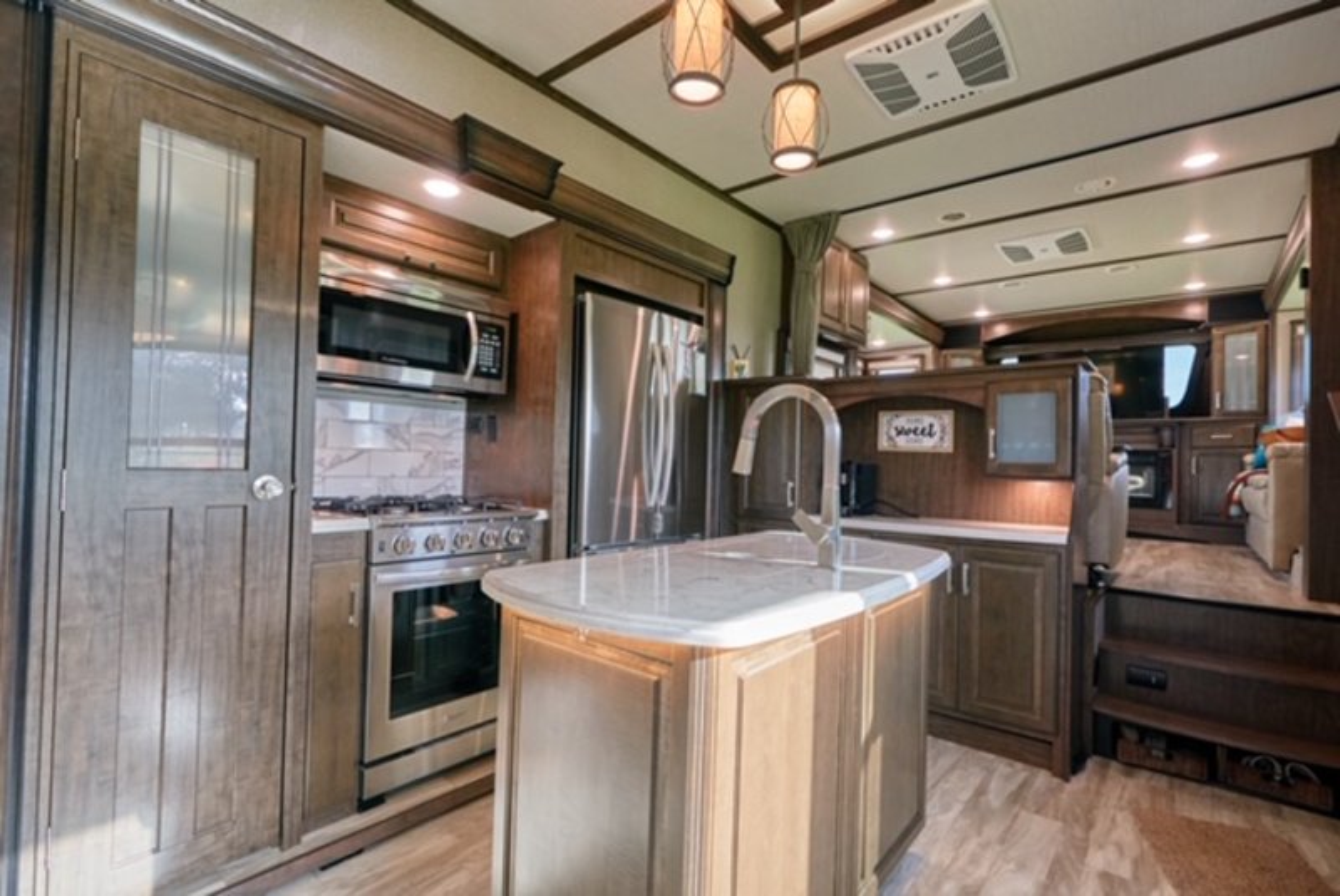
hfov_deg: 96.7
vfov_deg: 73.9
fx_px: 596
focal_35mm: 16
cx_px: 670
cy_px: 448
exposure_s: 1/80
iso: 1000
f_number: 6.3
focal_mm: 16
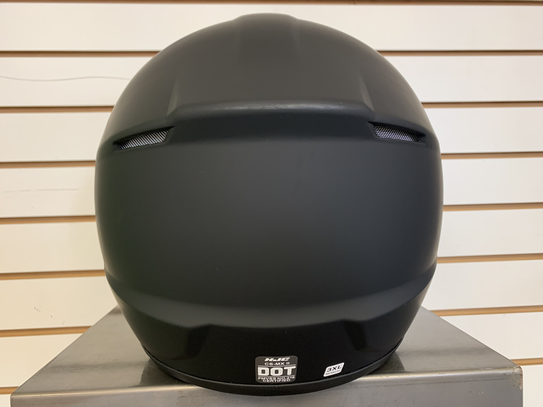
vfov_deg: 53.1
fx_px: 408
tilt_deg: +1.5
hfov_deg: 67.3
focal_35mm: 26
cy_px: 204
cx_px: 272
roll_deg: +1.5
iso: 125
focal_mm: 4.25
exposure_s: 1/60
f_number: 1.8
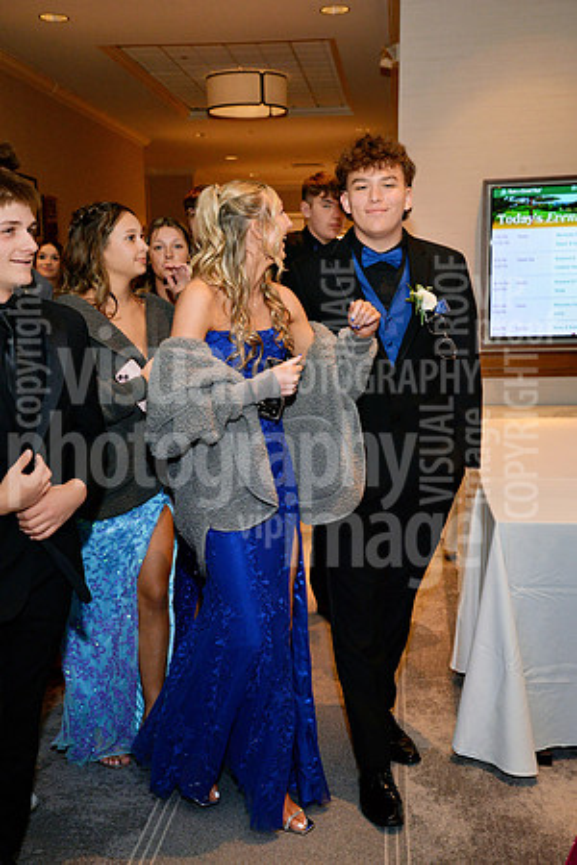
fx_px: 1154
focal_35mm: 48
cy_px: 432
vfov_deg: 41.1
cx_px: 288
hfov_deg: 28.1
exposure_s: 1/125
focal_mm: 48
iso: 2500
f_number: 7.1
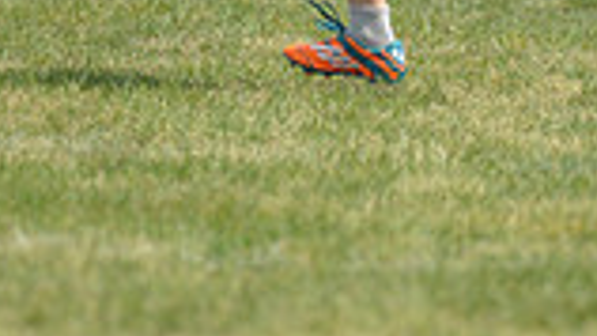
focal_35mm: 1344
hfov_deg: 1.6
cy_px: -249
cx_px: 408
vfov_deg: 0.9
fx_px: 21283
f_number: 4
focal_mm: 350
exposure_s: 1/3200
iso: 640
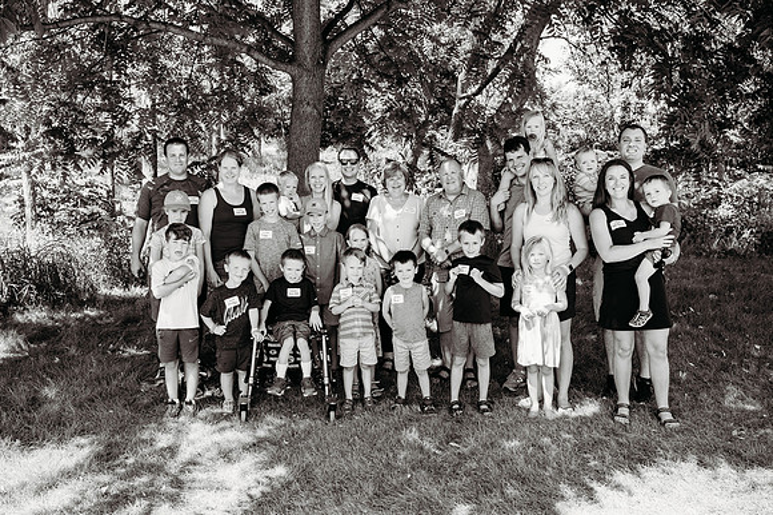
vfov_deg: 40.6
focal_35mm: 32
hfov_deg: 58.0
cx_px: 355
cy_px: 245
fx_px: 696
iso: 200
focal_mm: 29.5
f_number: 4.5
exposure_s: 1/200
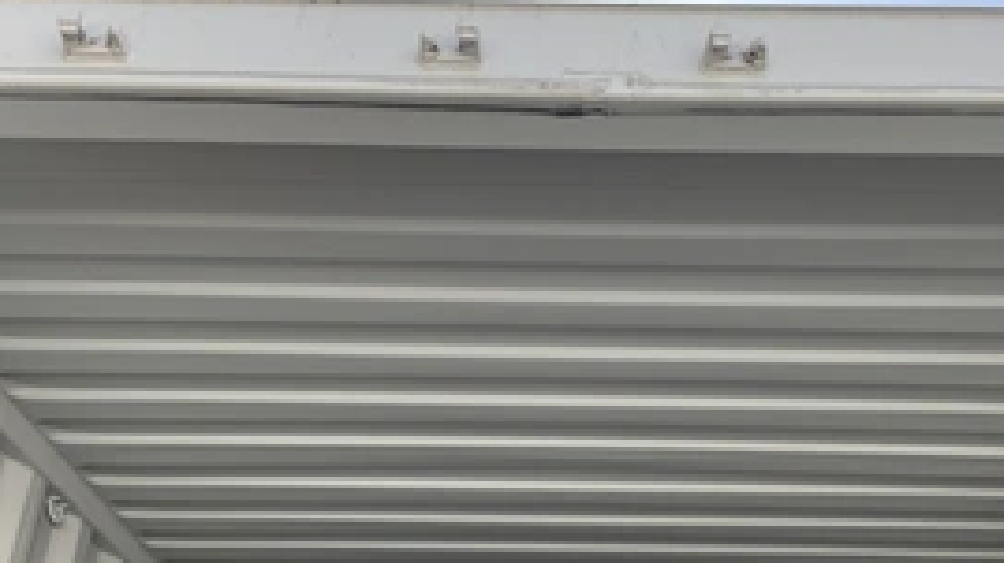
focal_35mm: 47
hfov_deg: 43.6
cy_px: 369
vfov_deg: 25.3
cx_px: 593
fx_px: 1251
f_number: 1.8
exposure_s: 1/344
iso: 25
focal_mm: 3
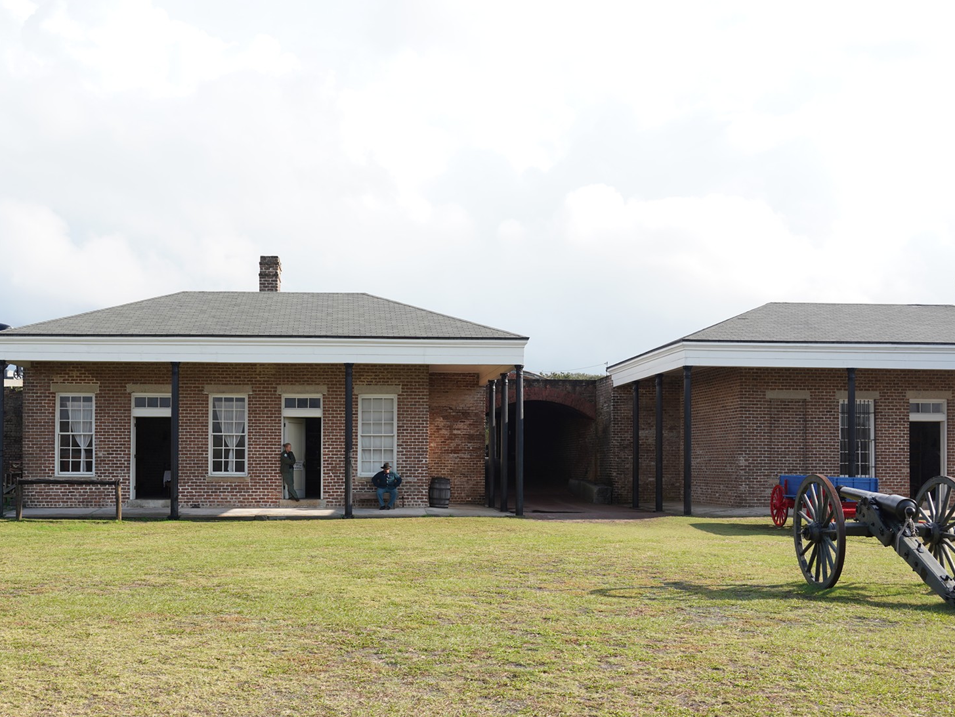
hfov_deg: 50.0
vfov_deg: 38.5
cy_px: 437
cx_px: 412
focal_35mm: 37
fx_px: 1021
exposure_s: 1/100
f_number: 9
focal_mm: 28
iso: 100
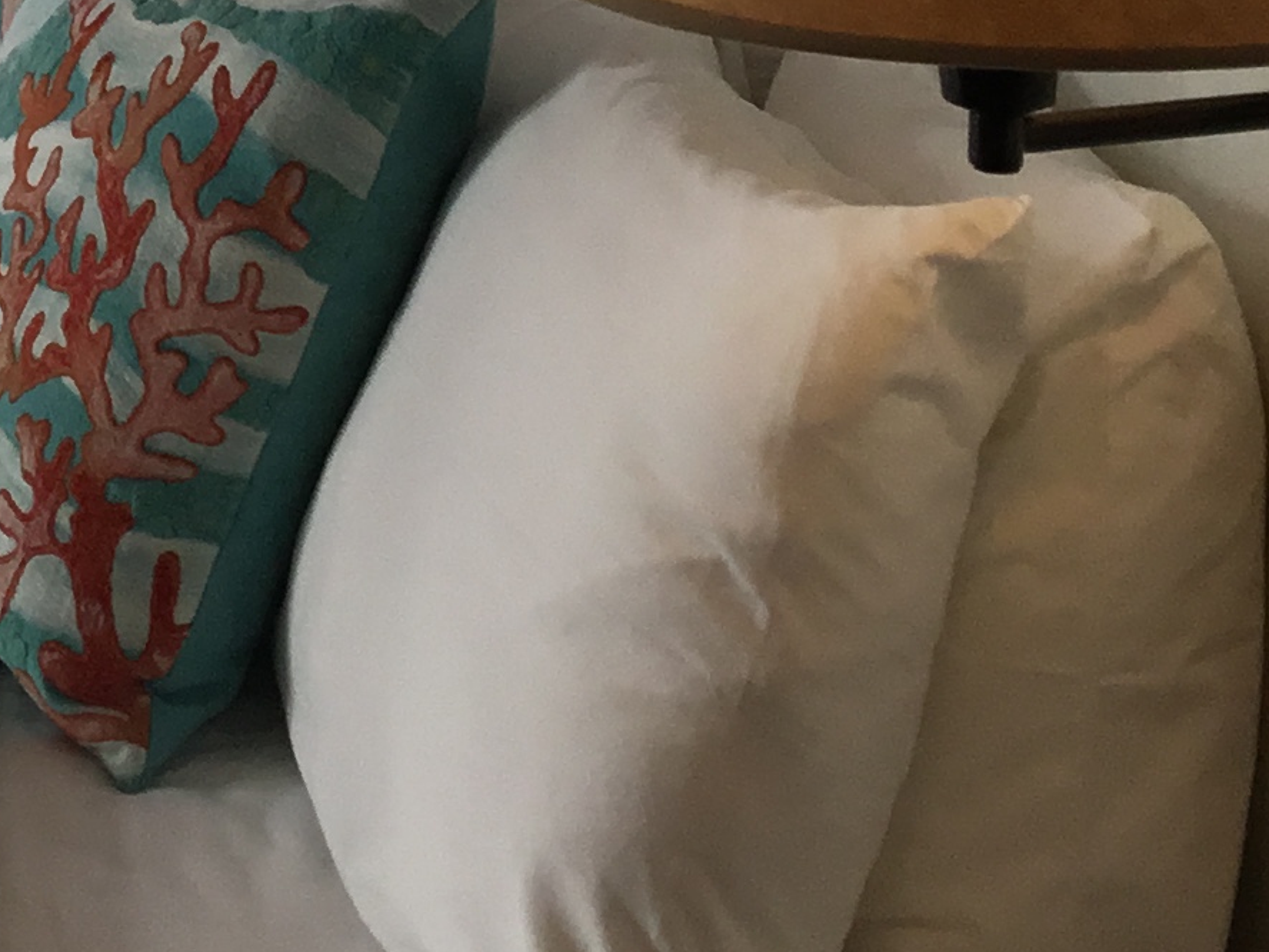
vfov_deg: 12.4
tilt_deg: -7.7
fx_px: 4179
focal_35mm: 114
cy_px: -472
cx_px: -136
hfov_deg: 16.7
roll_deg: -1.1
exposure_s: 1/265
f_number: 2.4
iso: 25
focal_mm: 3.3
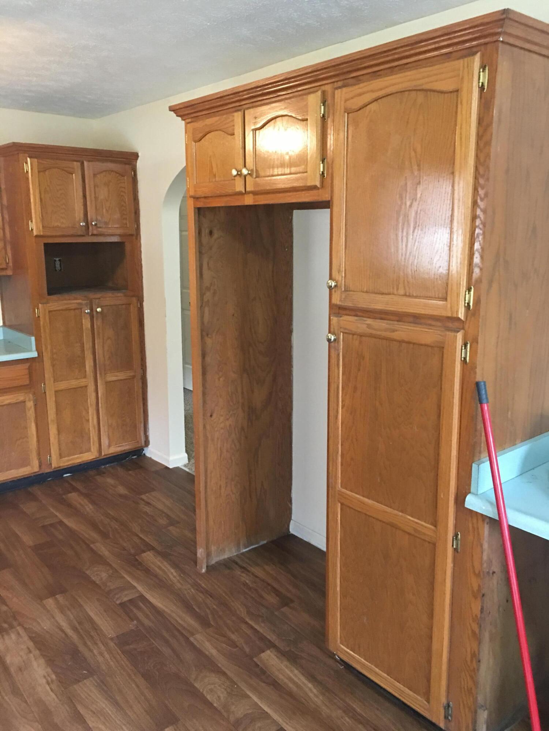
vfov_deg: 61.7
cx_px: 274
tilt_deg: -12.4
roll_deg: -0.2
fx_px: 613
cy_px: 366
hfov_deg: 48.2
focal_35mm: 29
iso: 50
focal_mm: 4.15
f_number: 2.2
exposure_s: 1/4
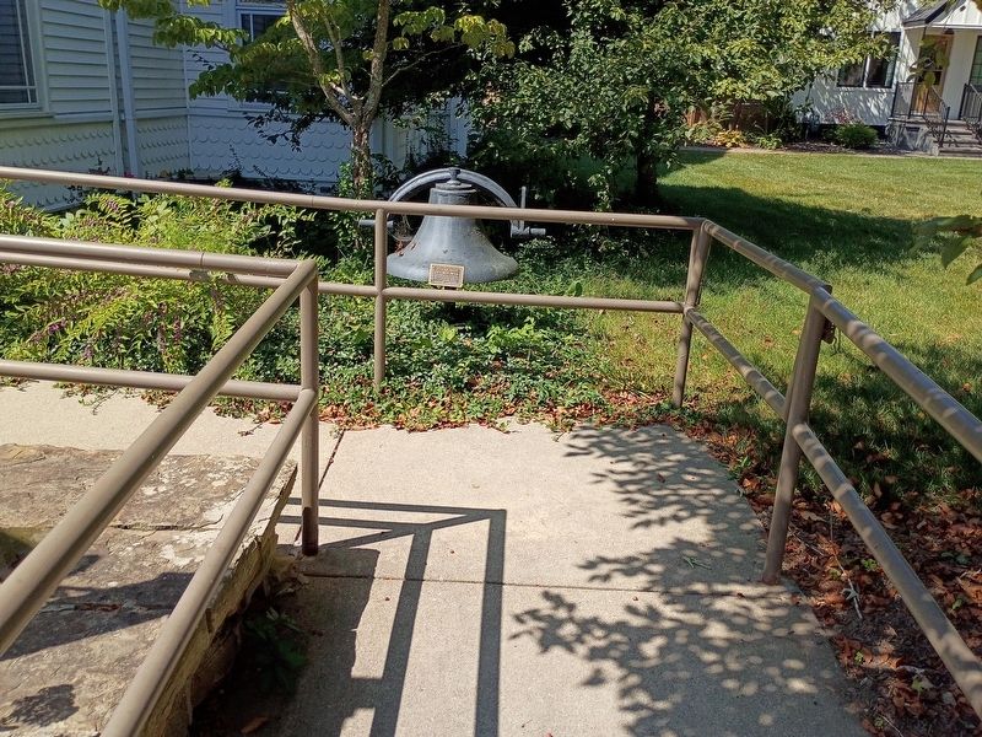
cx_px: 491
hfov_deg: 61.7
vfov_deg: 48.2
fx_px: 823
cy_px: 368
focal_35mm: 29
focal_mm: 4.27
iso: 100
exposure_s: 1/762
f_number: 1.8
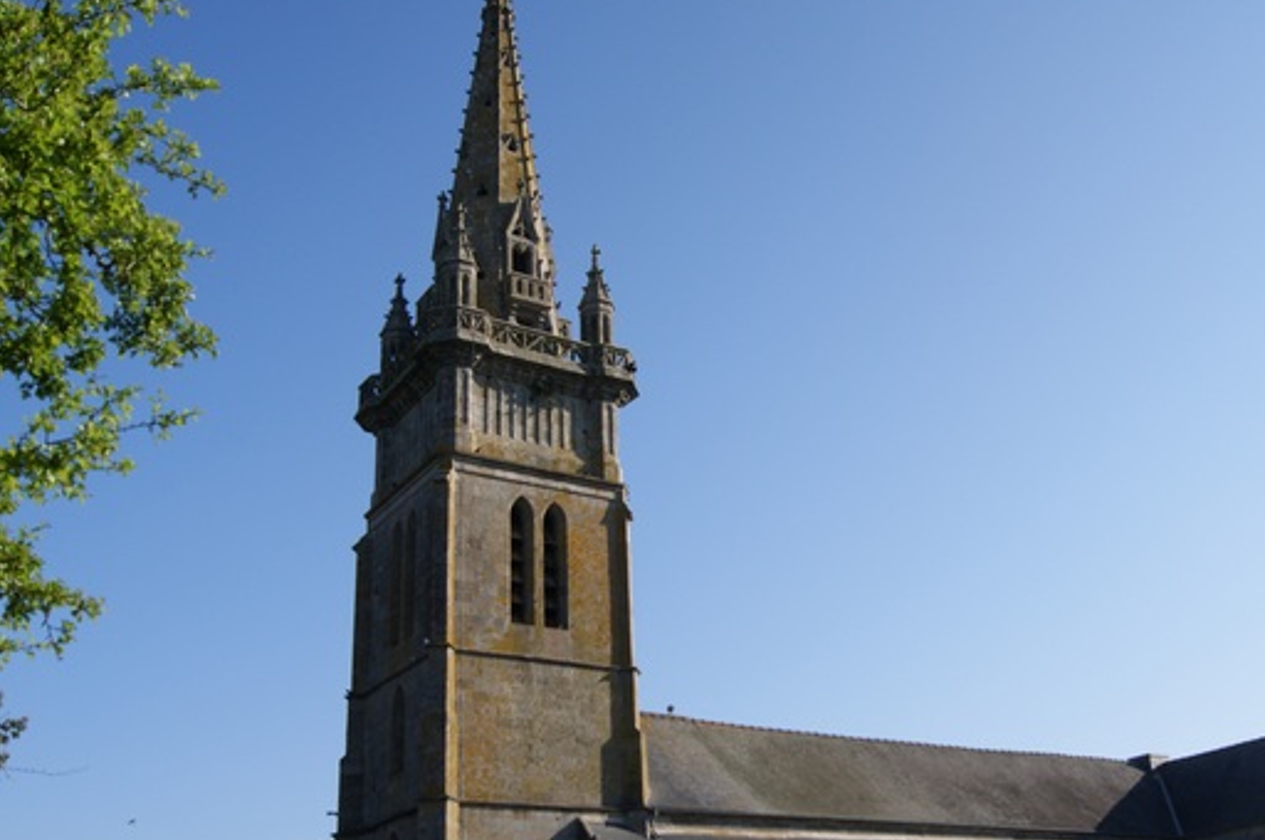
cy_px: 478
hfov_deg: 50.6
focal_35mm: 38
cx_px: 731
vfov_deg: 34.9
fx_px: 1334
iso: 100
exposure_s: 1/320
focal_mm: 18
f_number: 6.3
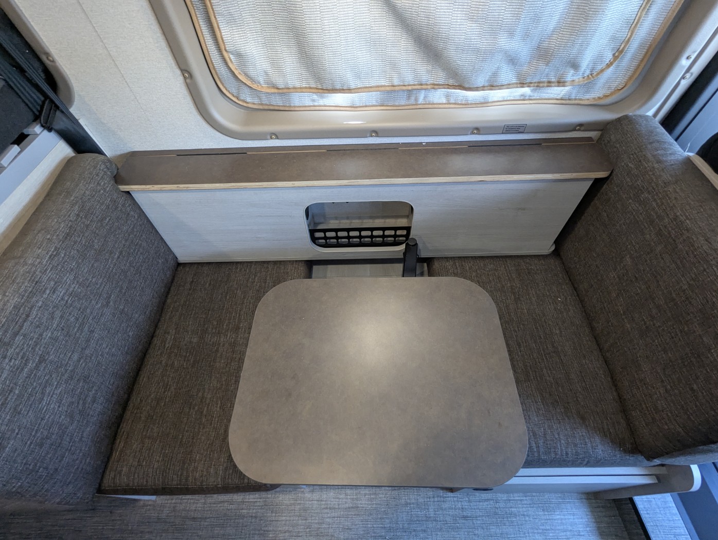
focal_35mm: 16
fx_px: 332
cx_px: 359
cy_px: 270
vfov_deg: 78.2
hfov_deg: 94.4
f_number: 2.2
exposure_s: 1/55.6
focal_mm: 2.35
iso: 263
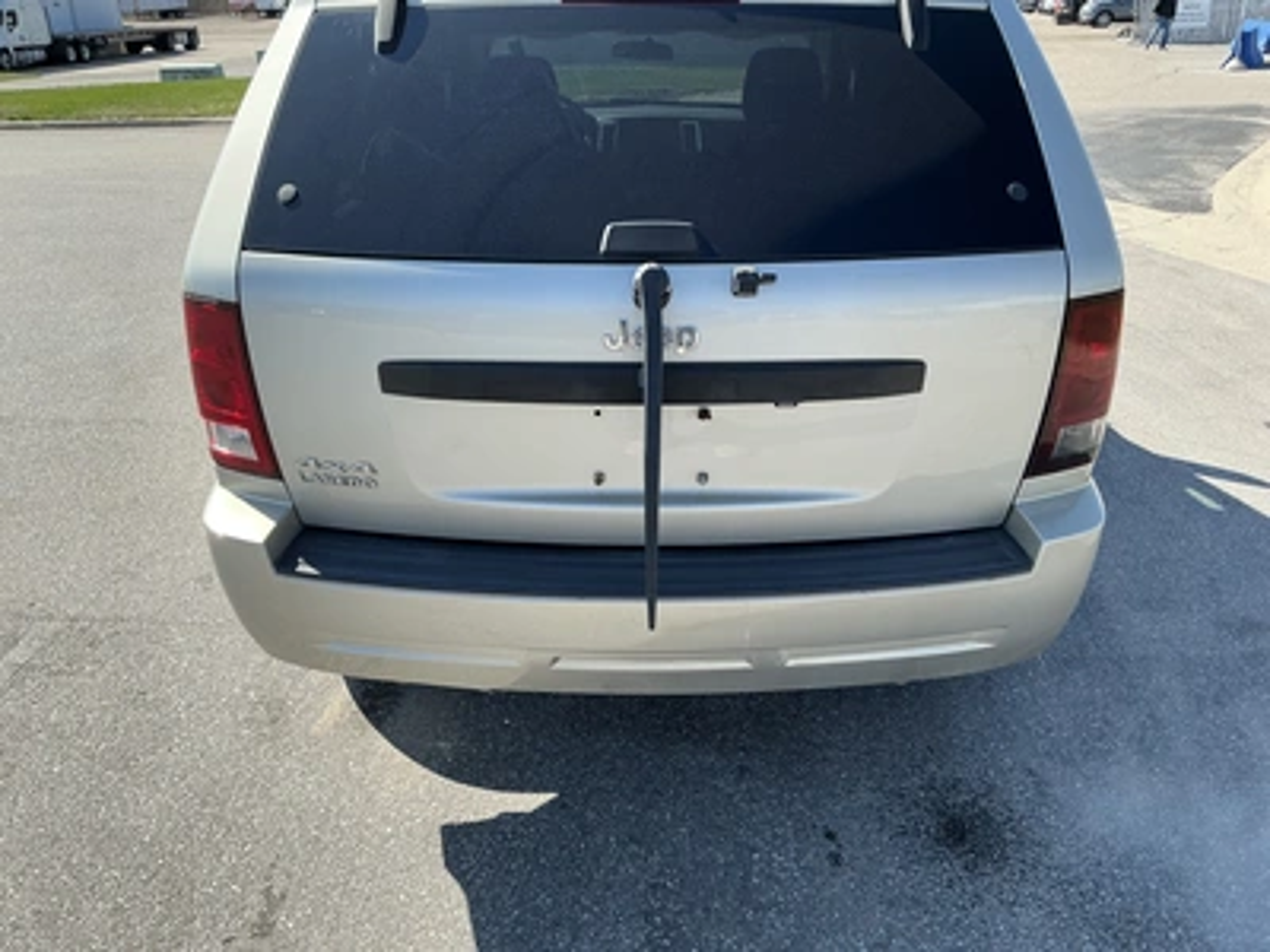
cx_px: 635
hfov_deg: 63.4
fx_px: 1027
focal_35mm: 28
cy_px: 476
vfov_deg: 49.7
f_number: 1.8
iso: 25
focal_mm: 3
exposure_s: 1/781
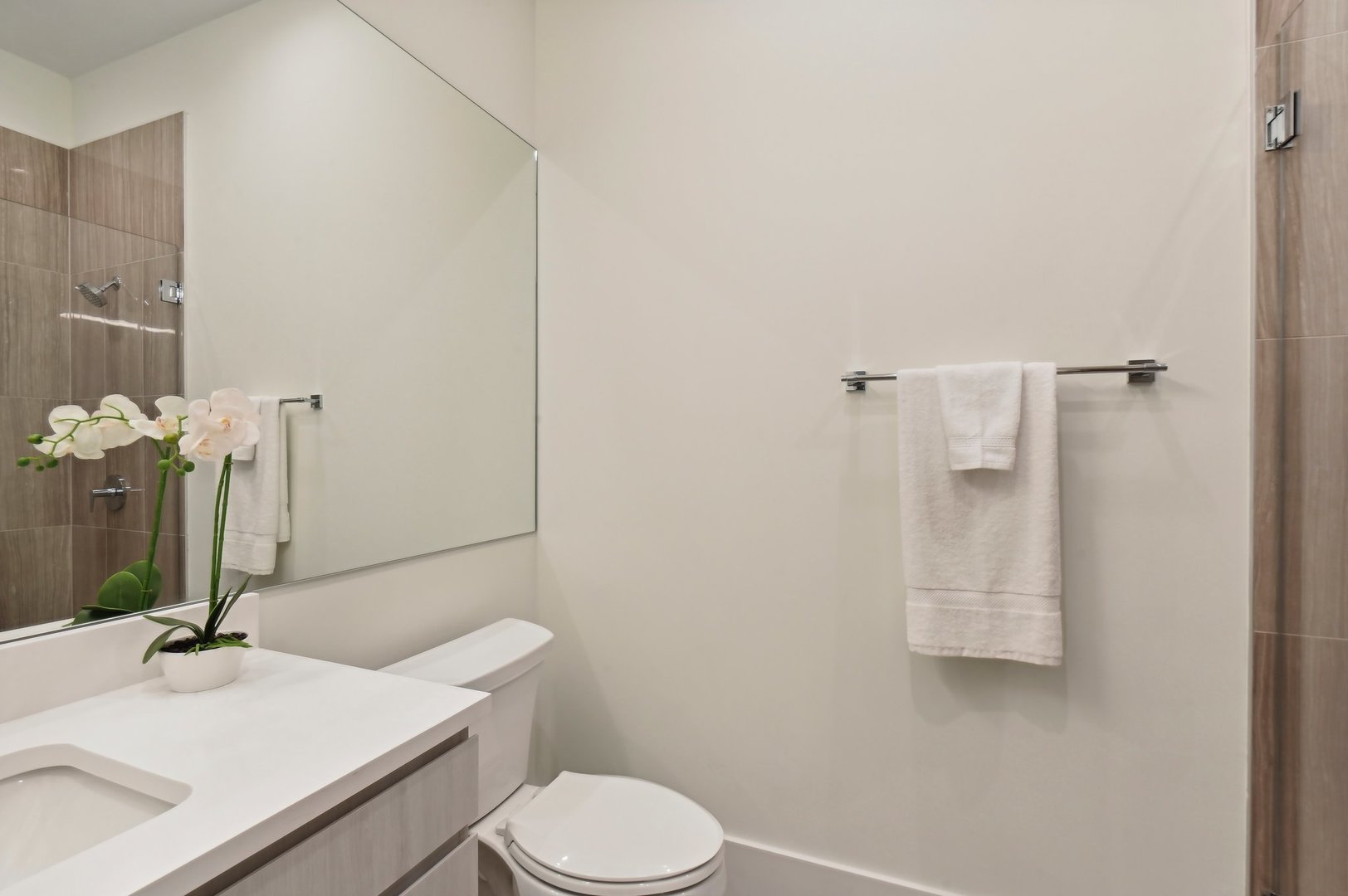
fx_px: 599
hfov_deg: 96.8
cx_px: 674
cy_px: 448
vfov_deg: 73.7
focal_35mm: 16
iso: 400
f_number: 11
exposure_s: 1/25
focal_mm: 16
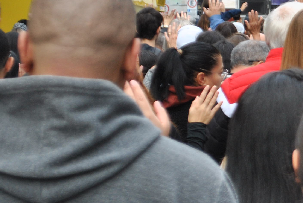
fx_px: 1908
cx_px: 337
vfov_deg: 6.1
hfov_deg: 9.0
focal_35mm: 226
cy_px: -39
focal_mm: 55
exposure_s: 1/125
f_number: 5.6
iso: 200
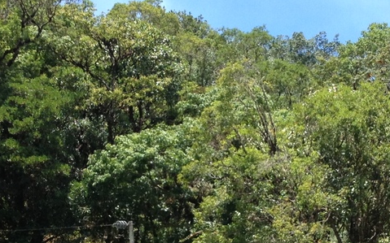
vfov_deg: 10.5
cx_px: 263
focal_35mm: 124
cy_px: 245
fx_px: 1318
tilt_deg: +7.8
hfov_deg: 16.8
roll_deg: -2.2
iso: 50
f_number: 2.4
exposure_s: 1/717
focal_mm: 4.28
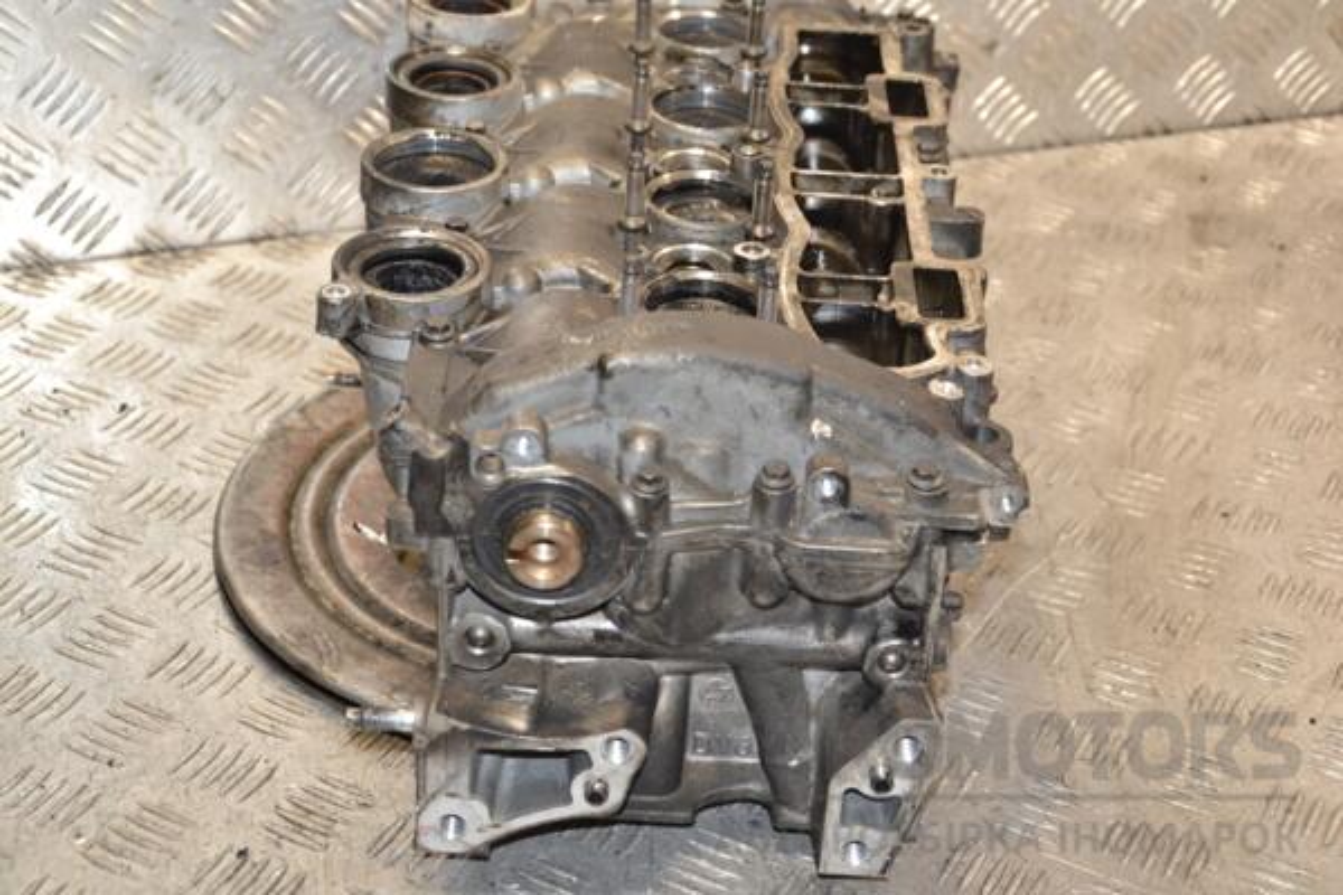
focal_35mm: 68
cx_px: 672
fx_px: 2518
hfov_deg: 29.9
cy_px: 448
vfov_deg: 20.2
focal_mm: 45
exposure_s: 1/160
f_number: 4.8
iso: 800
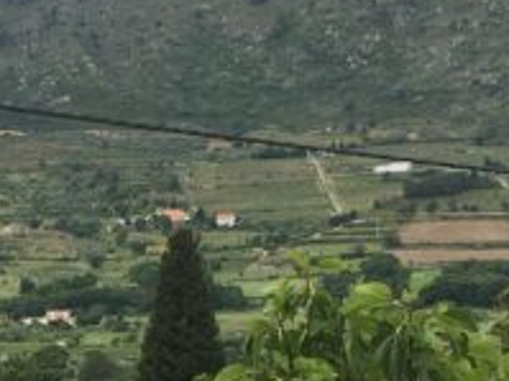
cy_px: 537
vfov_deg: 9.7
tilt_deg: -9.2
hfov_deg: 12.8
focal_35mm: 149
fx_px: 2190
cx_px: -166
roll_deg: +2.9
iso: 25
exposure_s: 1/874
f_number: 2.2
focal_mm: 4.15
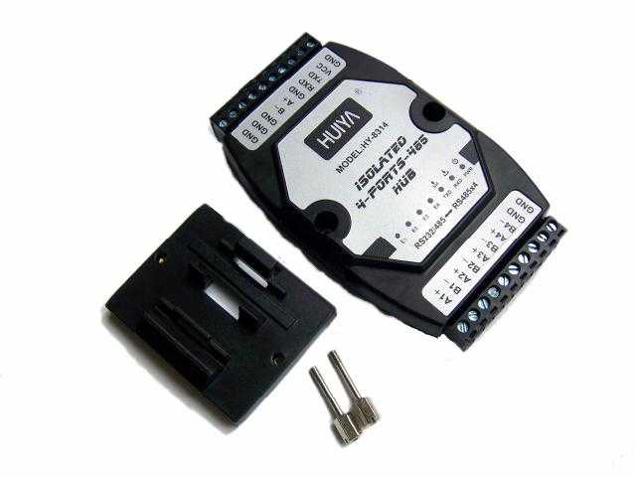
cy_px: 238
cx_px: 318
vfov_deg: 39.7
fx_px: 661
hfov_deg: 51.4
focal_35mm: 36
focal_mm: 6.2
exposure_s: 1/800
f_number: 2.8
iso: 80
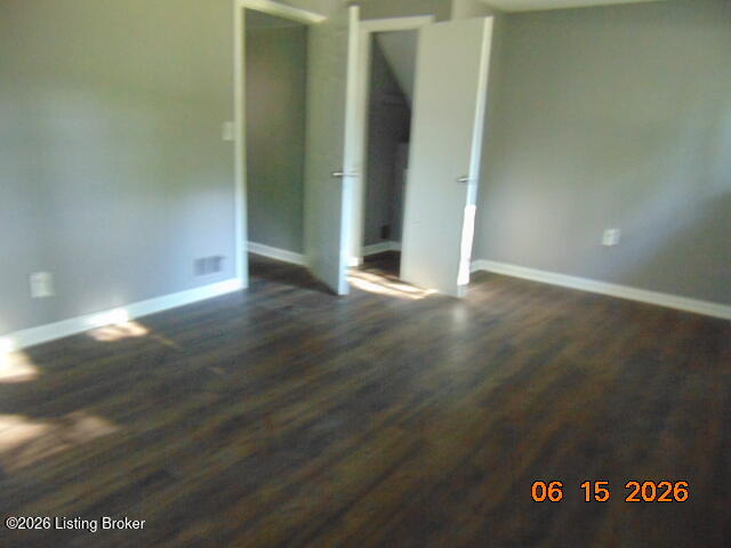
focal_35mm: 25
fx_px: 528
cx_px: 366
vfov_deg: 54.9
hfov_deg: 69.4
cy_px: 274
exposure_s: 1/13
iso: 400
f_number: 3
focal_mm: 4.5
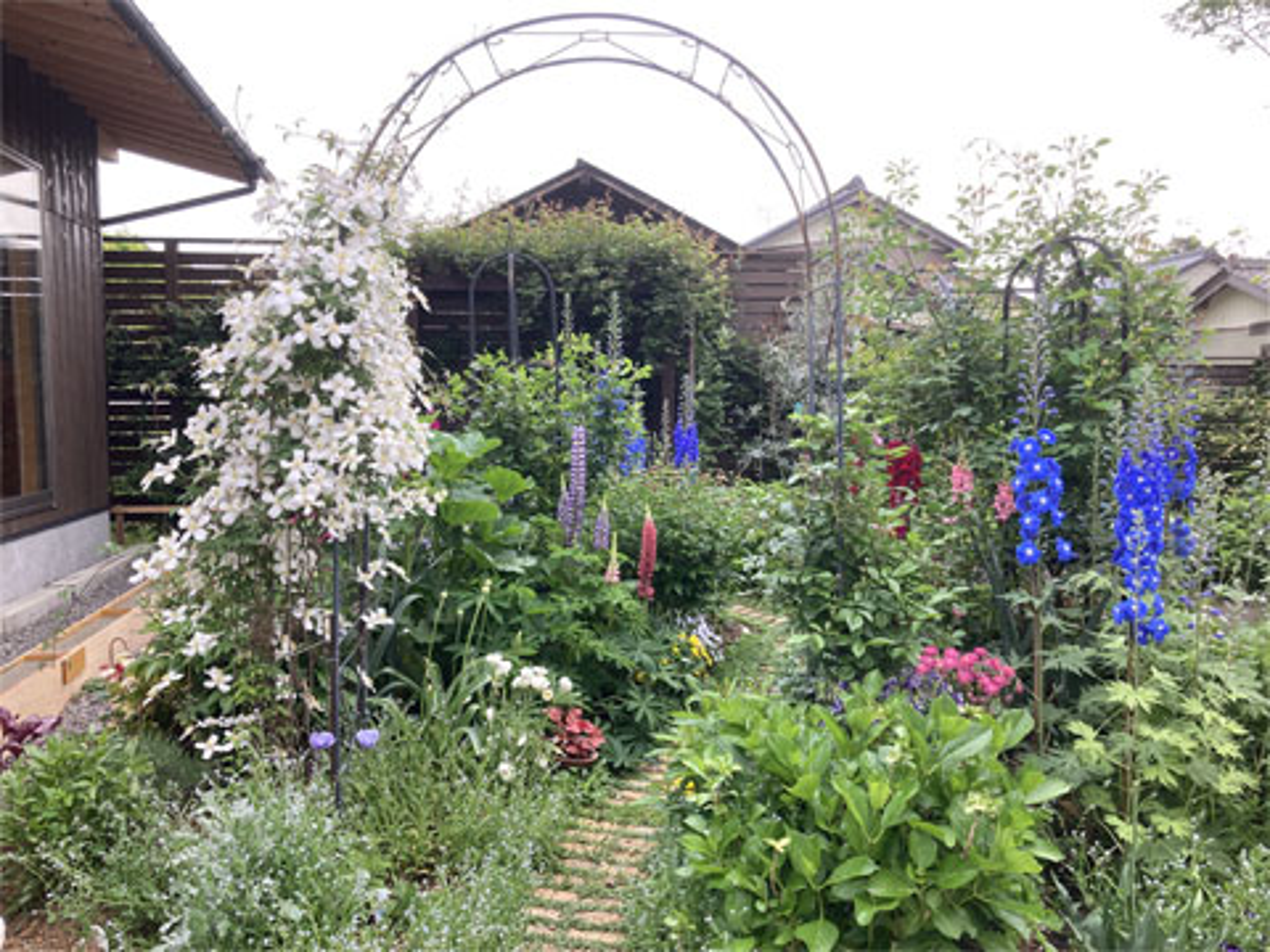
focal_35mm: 28
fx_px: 1027
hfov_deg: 63.4
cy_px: 476
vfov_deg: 49.7
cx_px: 635
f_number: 1.8
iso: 25
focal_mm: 3.99
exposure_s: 1/122
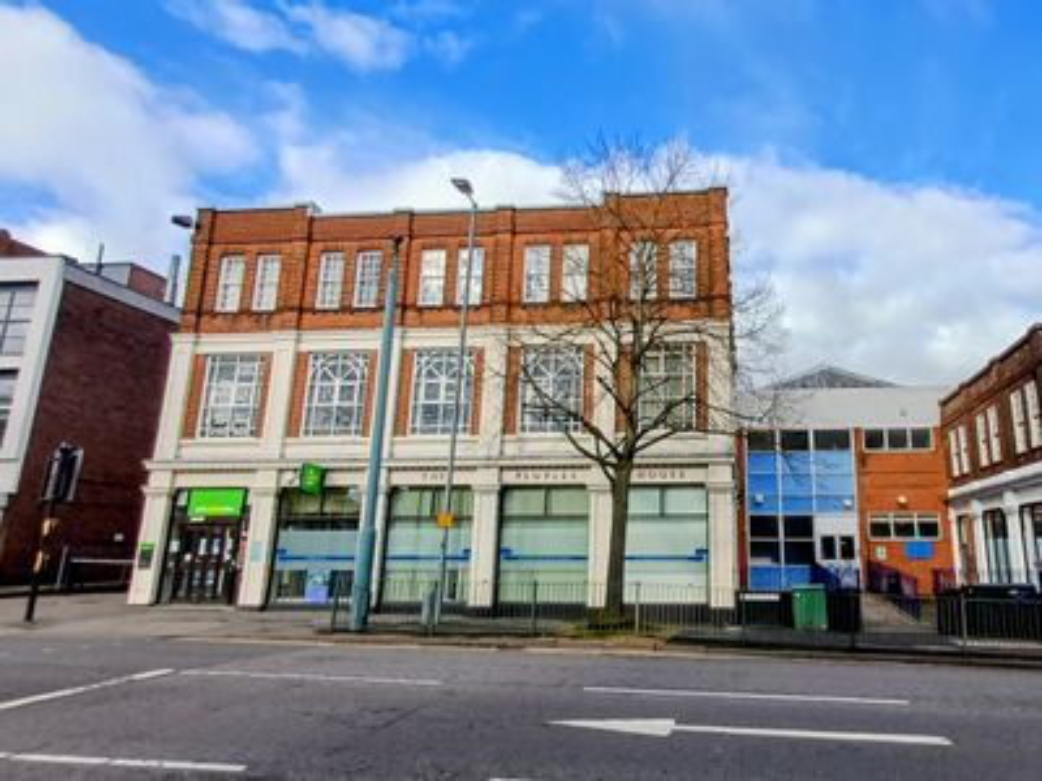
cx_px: 521
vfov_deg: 78.1
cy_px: 390
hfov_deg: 94.5
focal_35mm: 16
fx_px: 482
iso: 40
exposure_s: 1/809
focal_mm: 1.64
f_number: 2.2
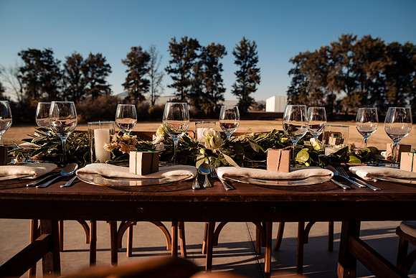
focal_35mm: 24
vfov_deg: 53.2
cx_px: 208
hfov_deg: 73.7
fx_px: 277
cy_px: 139
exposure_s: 1/1250
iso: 125
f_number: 4
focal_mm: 24
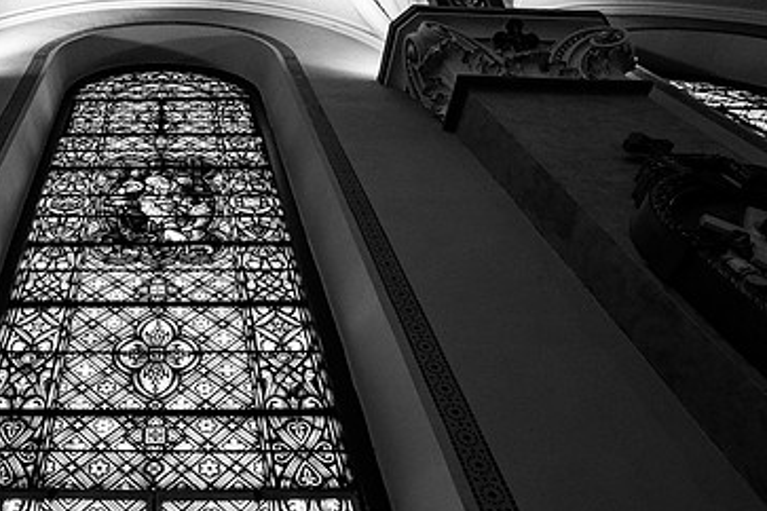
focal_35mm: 28
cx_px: 168
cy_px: 301
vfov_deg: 46.2
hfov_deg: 60.9
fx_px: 597
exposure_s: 1/160
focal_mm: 17
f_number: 4
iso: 1600
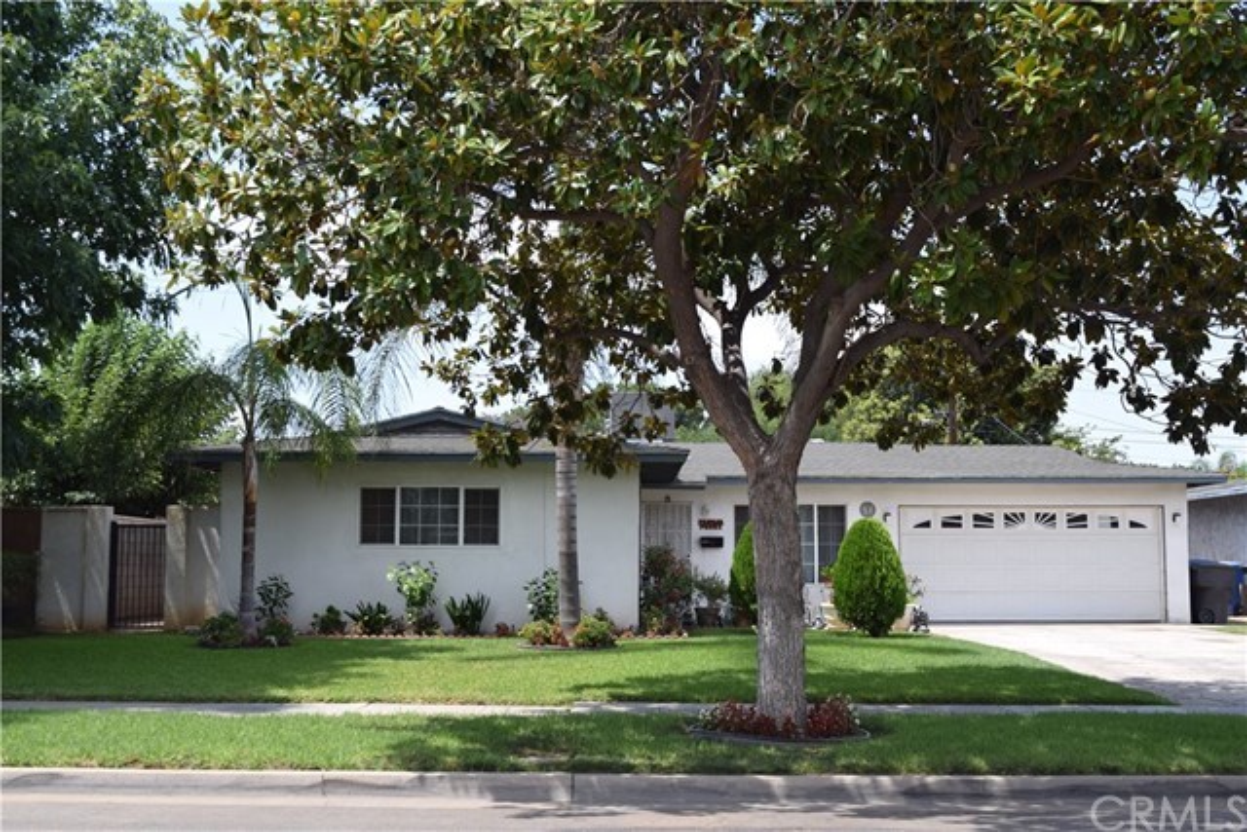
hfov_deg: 46.4
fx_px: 1455
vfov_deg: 31.9
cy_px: 416
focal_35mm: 42
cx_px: 624
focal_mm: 28
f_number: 8
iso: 200
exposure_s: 1/250
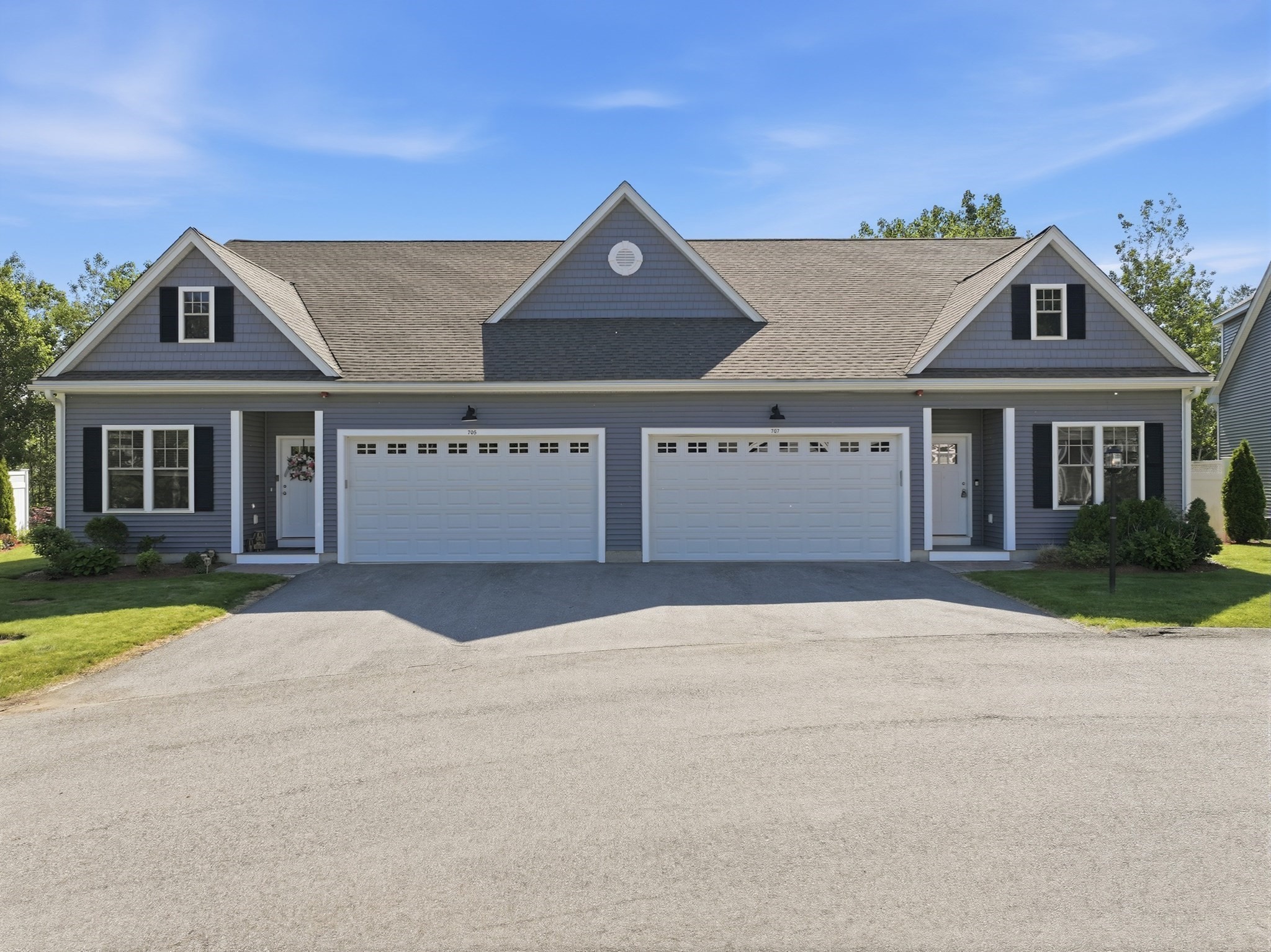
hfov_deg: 71.6
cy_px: 476
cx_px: 636
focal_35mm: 24
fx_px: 881
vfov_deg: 56.8
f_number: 2.8
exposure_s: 1/160
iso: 110
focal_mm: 12.3
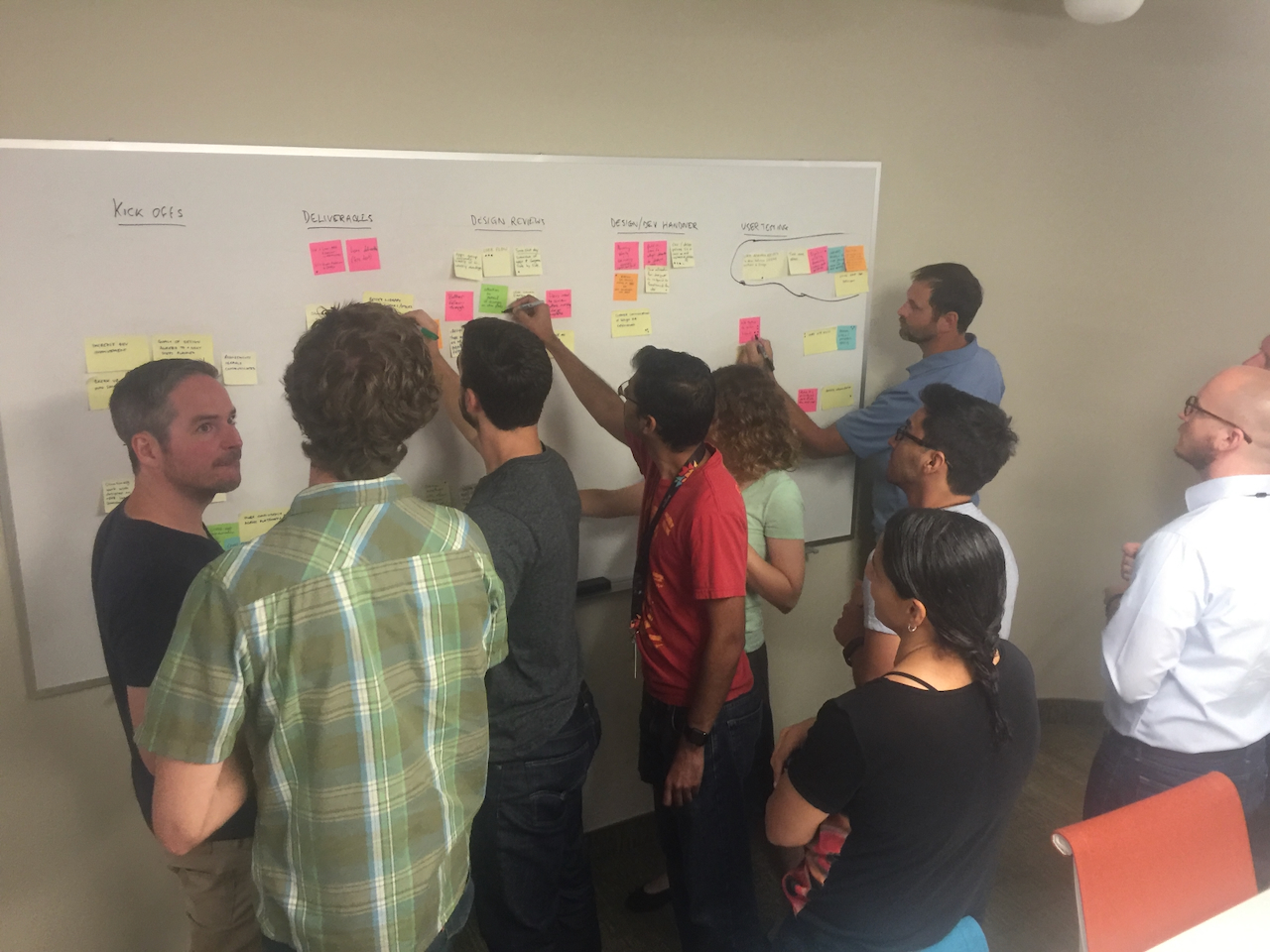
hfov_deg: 61.7
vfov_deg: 48.2
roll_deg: -0.8
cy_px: 476
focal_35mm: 29
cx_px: 635
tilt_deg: -14.5
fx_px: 1064
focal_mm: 4.15
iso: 100
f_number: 2.2
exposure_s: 1/15
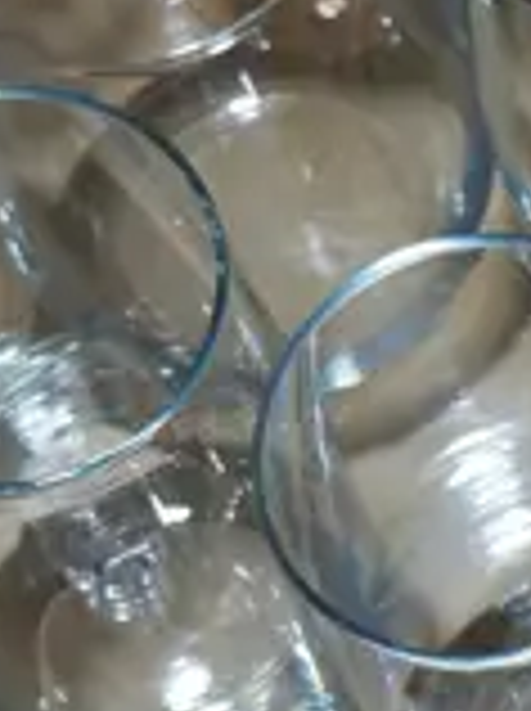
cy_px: 945
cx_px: 398
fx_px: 4532
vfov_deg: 8.8
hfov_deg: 6.7
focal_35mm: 221
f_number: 4
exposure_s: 1/100
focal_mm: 17
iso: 200
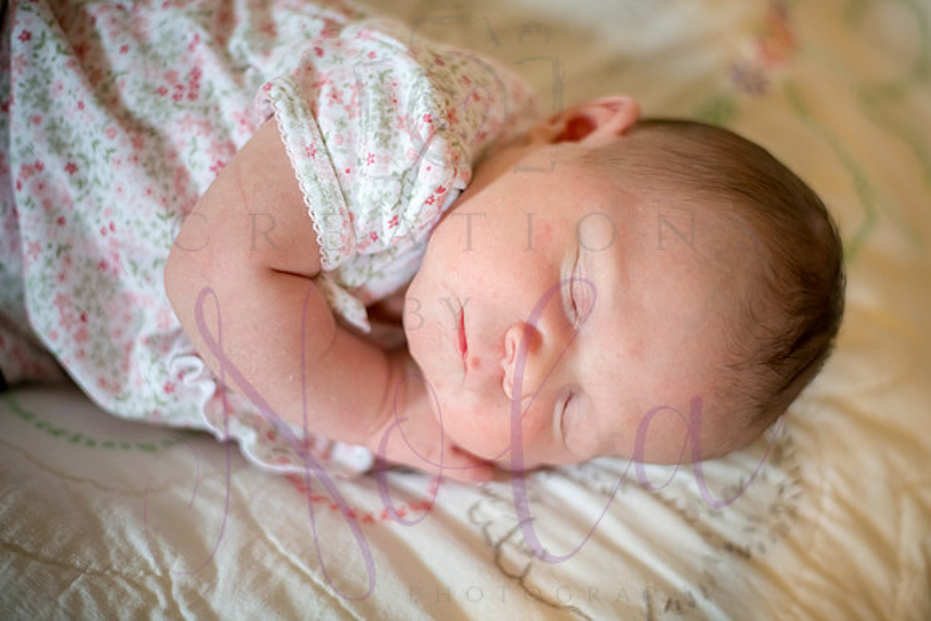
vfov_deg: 27.0
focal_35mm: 50
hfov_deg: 39.6
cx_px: 466
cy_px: 310
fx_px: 1293
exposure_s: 1/100
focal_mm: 50
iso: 800
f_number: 2
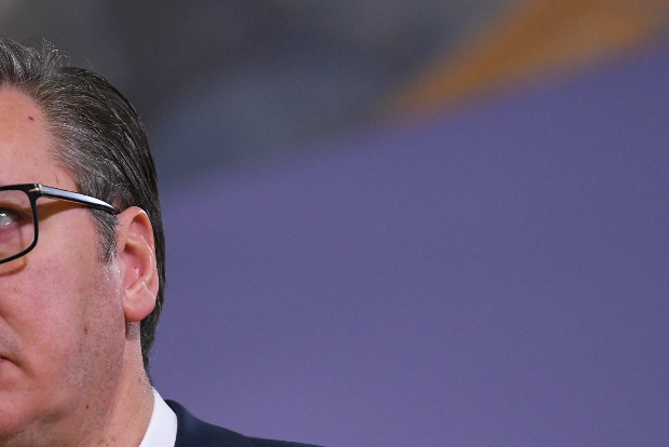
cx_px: 486
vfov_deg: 2.9
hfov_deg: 4.4
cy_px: 434
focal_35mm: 470
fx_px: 8738
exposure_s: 1/250
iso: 2500
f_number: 3.2
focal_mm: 180
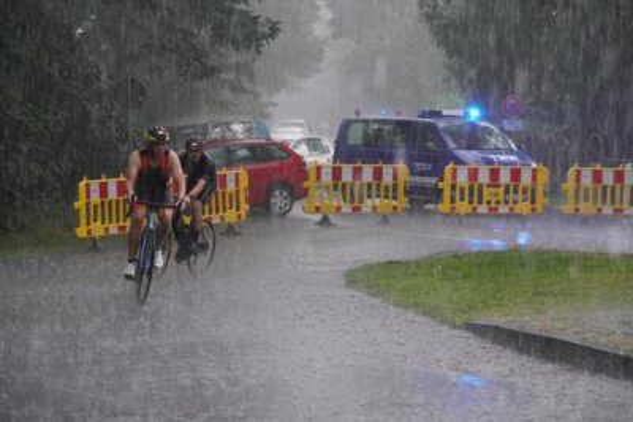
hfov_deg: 19.4
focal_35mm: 105
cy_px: 211
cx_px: 316
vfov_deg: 13.1
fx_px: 1847
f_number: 5.6
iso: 800
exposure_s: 1/160
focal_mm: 70
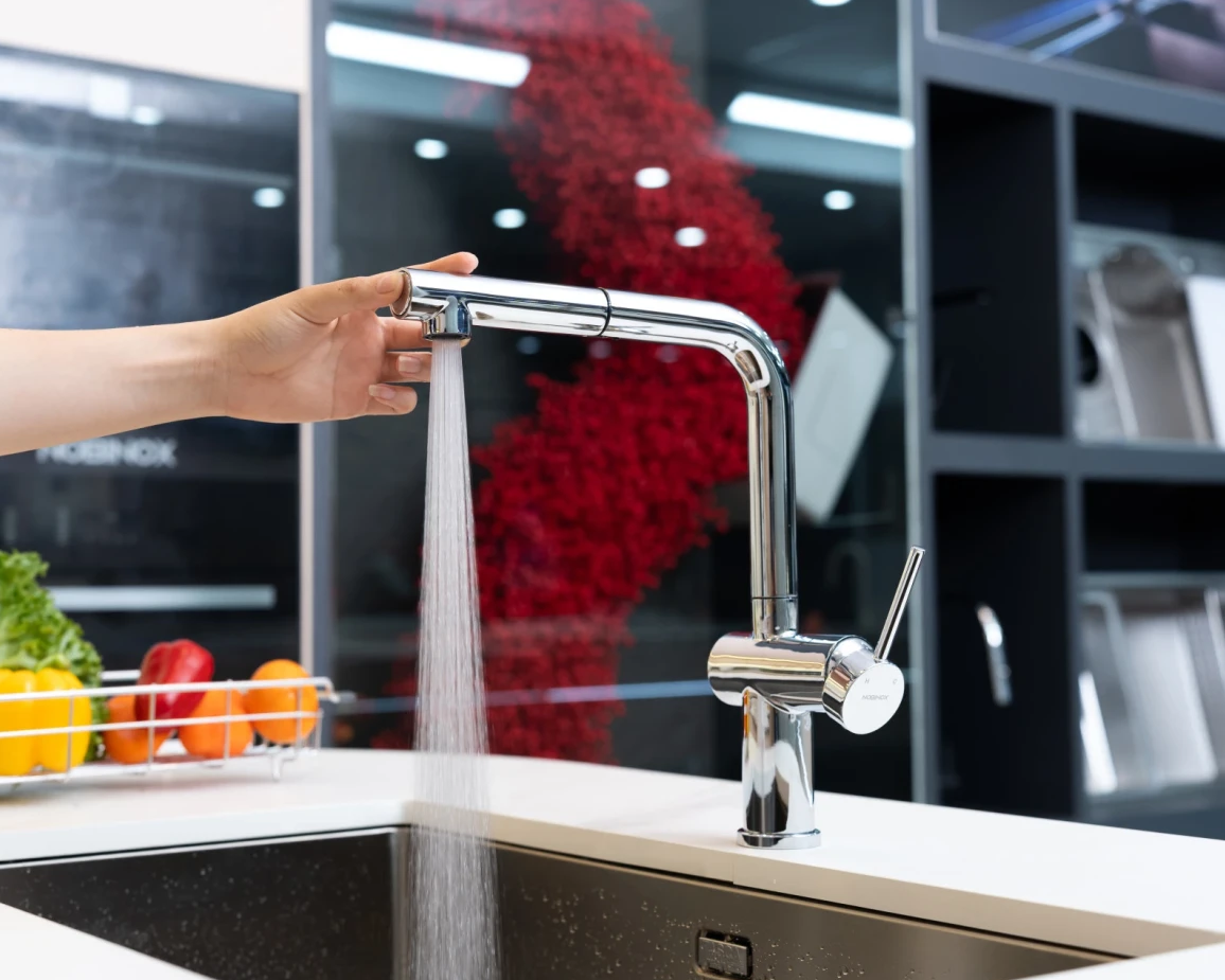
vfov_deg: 30.3
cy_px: 492
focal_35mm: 50
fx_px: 1813
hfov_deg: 37.2
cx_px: 504
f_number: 4
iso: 400
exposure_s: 1/125
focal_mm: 44
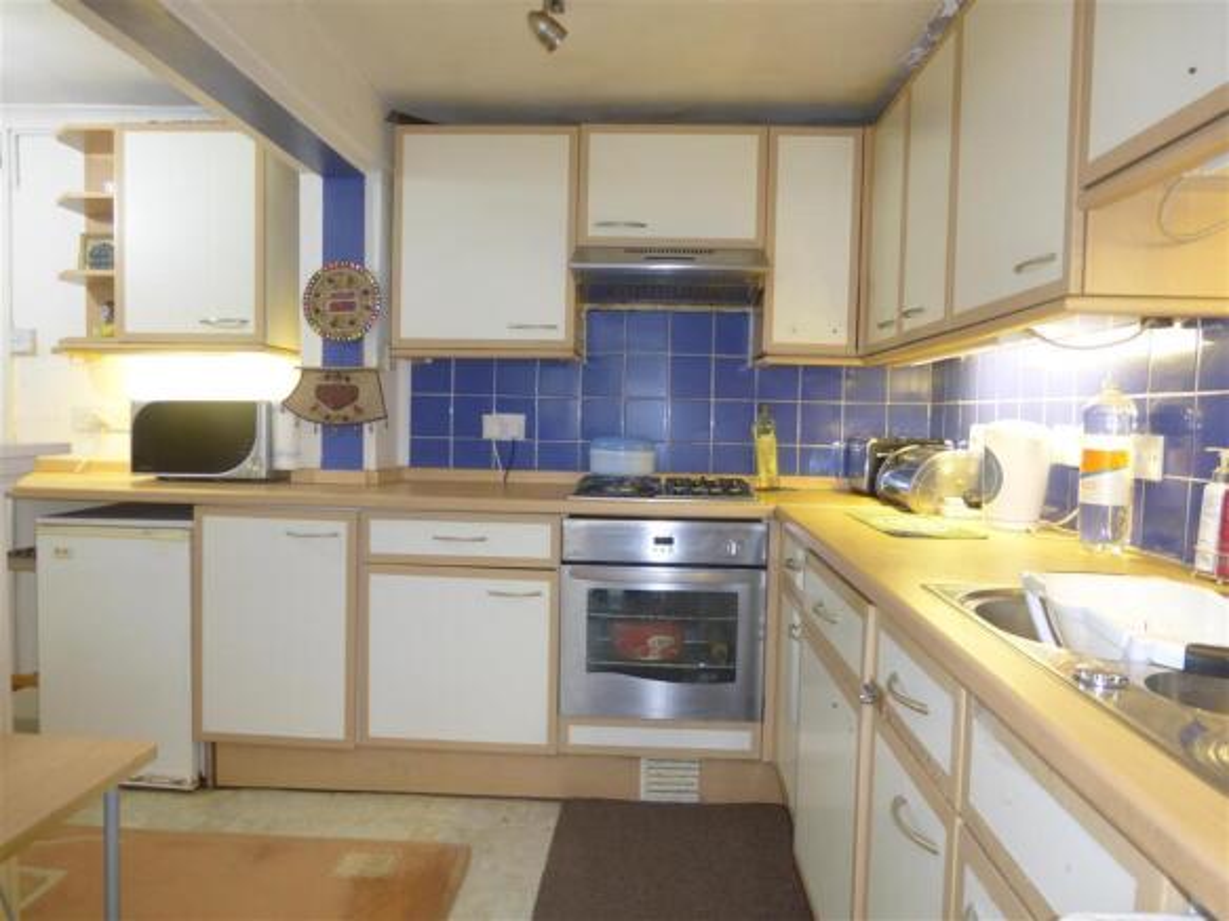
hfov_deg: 71.6
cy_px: 460
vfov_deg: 56.8
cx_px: 614
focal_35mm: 24
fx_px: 852
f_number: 3.3
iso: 100
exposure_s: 1/5
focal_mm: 4.3
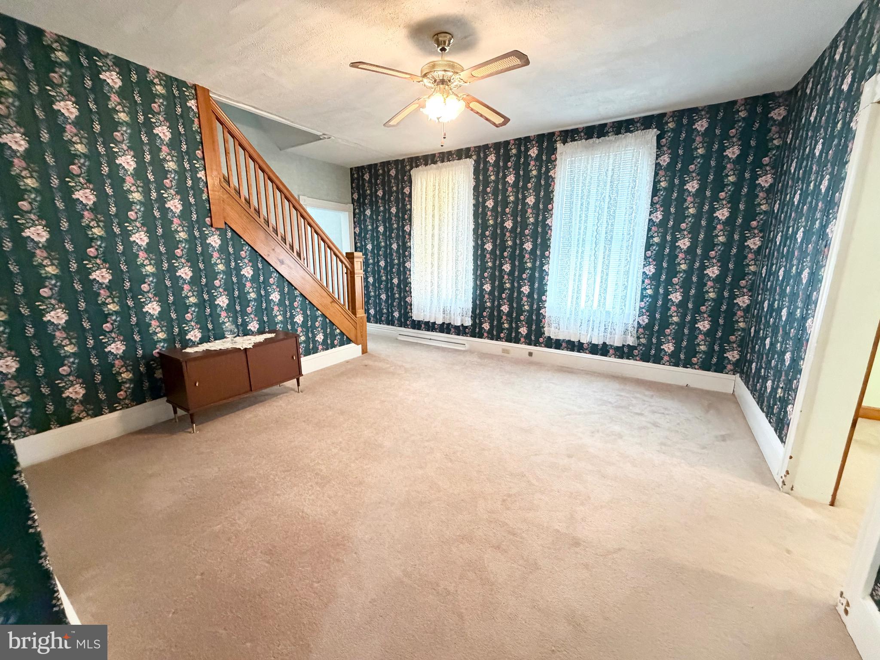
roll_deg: -0.1
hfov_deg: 102.1
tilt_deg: -11.2
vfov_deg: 85.7
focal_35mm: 14
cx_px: 440
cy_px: 330
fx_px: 356
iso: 640
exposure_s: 1/60
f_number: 2.2
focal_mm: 2.22
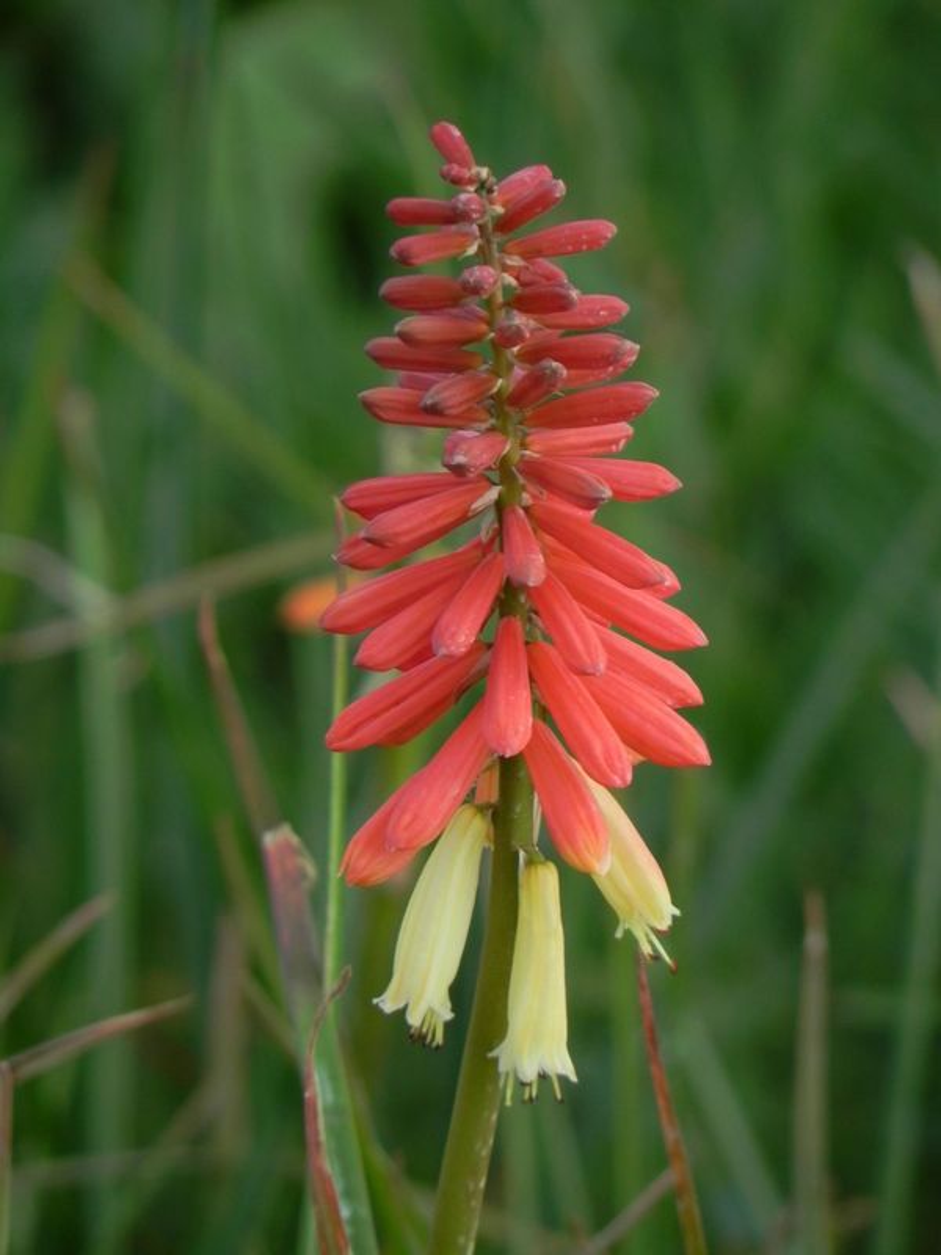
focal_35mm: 678
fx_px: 24574
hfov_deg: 2.2
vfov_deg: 2.9
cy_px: 628
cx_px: 470
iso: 160
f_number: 5
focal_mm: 120
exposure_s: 1/160
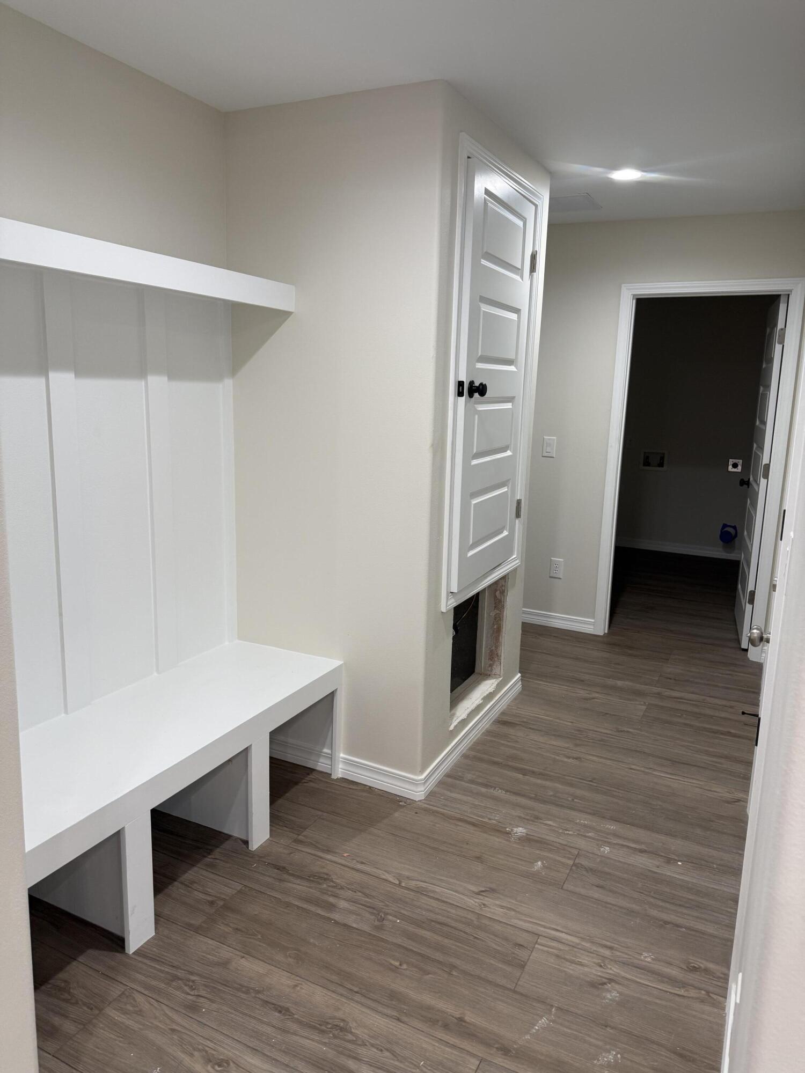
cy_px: 536
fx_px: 744
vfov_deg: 71.6
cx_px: 402
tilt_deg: -10.8
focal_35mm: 24
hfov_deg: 56.8
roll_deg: -1.6
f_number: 1.78
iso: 125
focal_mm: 6.76
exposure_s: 1/60
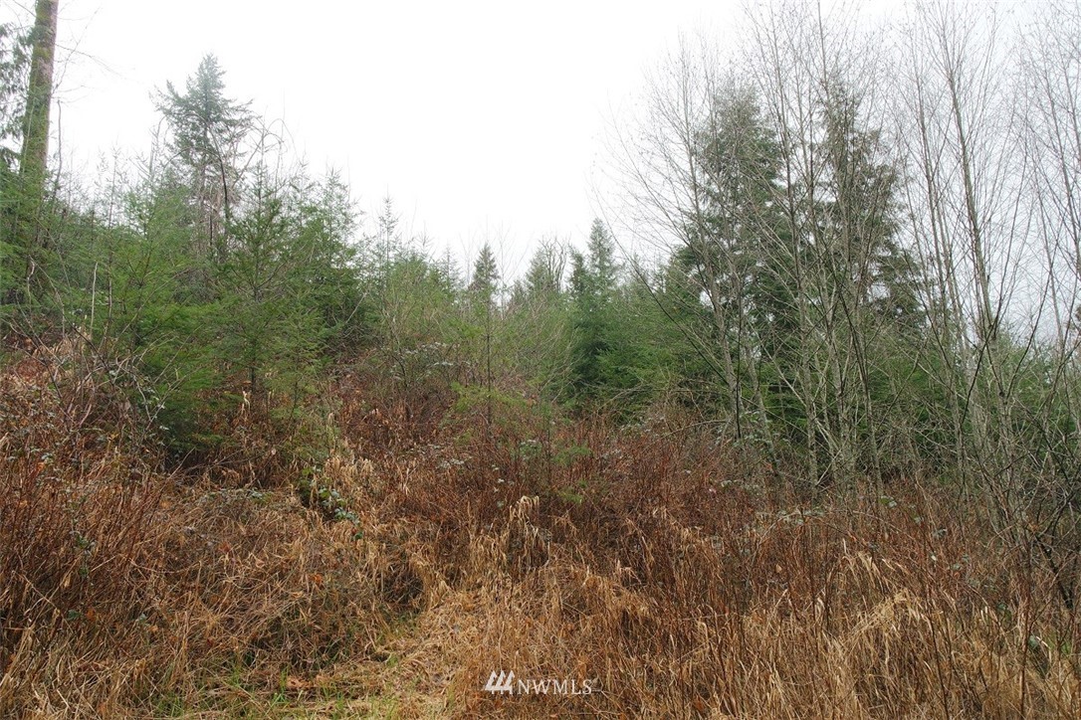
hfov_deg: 73.7
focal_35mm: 24
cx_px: 540
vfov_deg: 53.1
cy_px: 360
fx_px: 721
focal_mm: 9
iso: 400
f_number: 6.3
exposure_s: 1/125
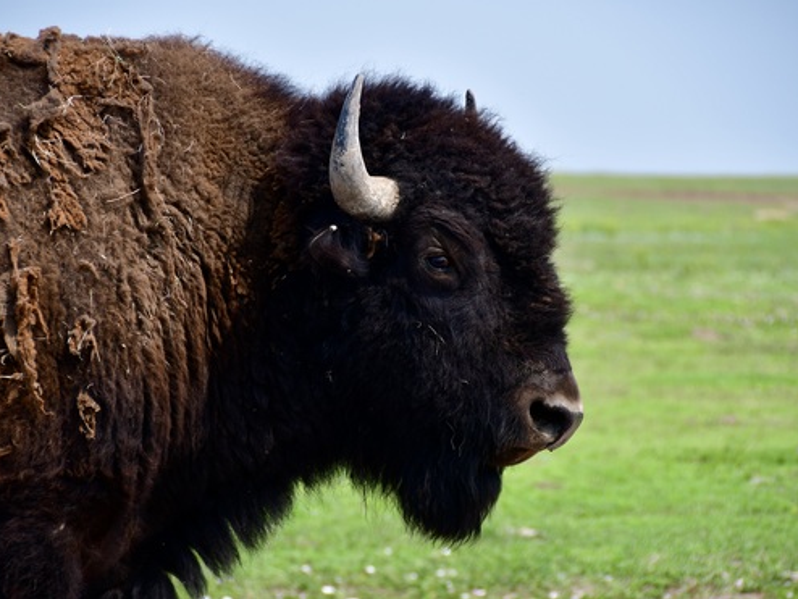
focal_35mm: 220
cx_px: 412
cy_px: 300
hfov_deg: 9.0
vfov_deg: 6.8
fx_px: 5074
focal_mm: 135
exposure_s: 1/400
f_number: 5.6
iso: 200
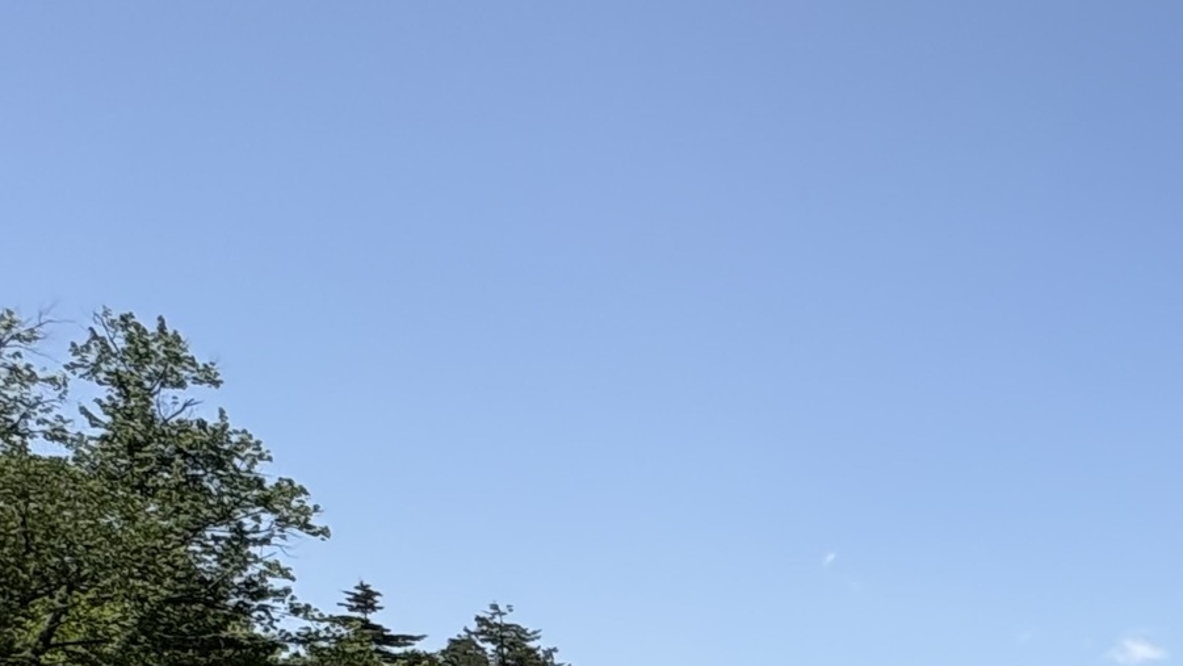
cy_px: 1027
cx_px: 1556
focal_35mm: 52
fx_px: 1631
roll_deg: -0.5
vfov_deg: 19.7
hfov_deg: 30.8
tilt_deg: -4.0
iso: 50
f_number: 2.2
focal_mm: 2.22
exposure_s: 1/1927
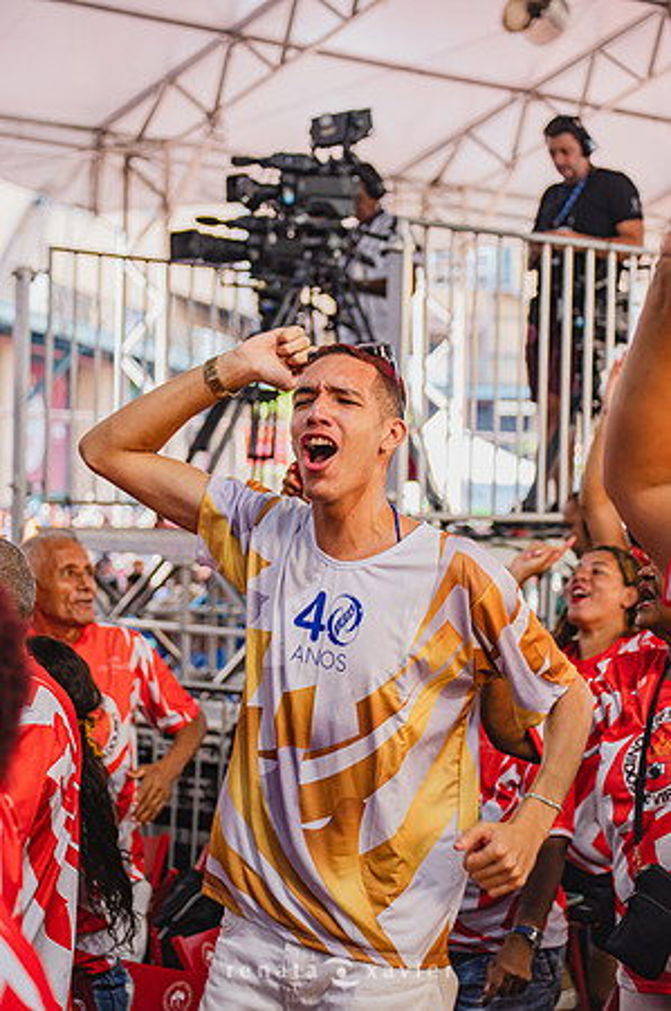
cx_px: 336
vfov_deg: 23.9
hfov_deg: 16.0
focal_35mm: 85
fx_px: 2382
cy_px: 506
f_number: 4.5
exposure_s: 1/400
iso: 1600
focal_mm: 85
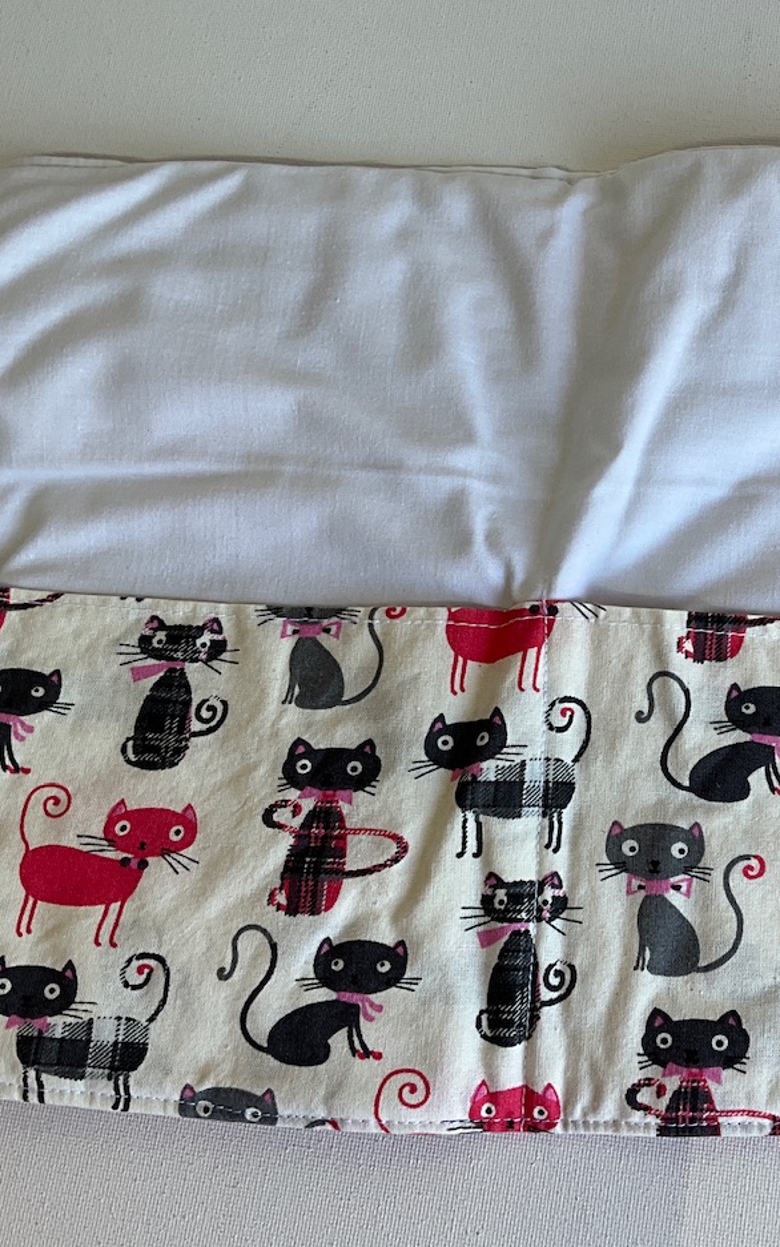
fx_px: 1428
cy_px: 616
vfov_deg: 47.2
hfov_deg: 29.9
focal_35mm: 42
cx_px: 614
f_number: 1.8
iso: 20
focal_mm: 3
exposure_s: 1/122
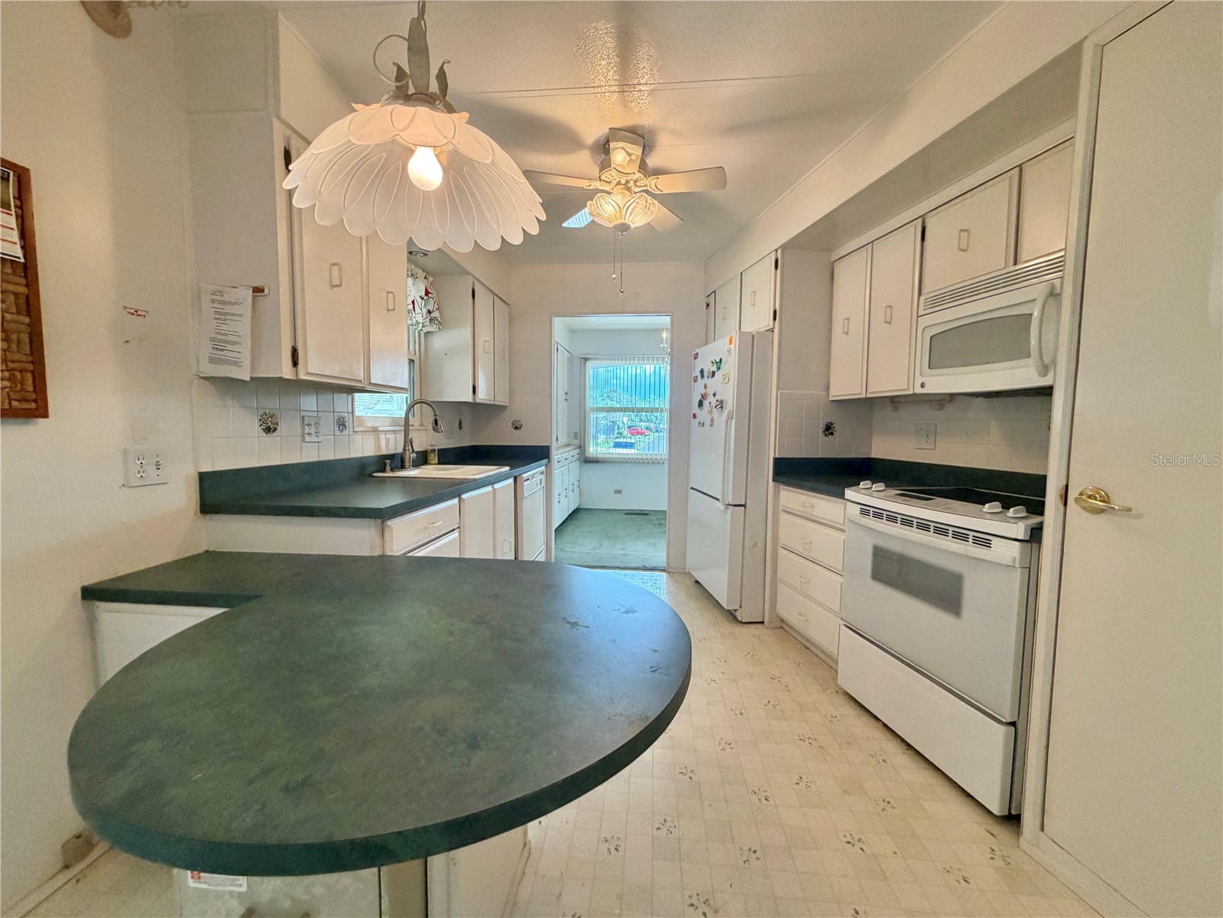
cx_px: 612
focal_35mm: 14
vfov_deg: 85.7
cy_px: 459
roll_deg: -1.1
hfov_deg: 102.1
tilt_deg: -4.9
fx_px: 495
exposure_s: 1/60
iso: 160
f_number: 2.2
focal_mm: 2.22
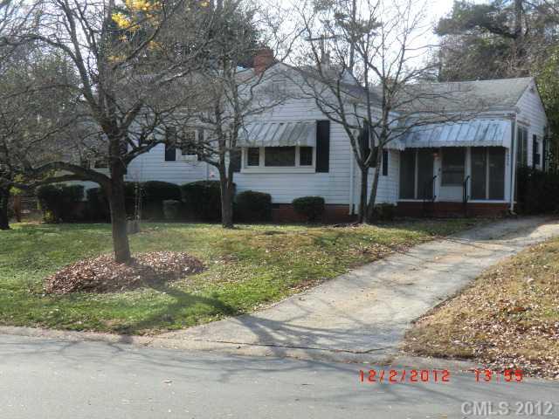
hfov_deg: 34.9
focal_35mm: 55
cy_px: 210
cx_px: 280
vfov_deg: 26.6
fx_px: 888
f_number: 4.2
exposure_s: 1/125
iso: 64
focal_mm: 9.8
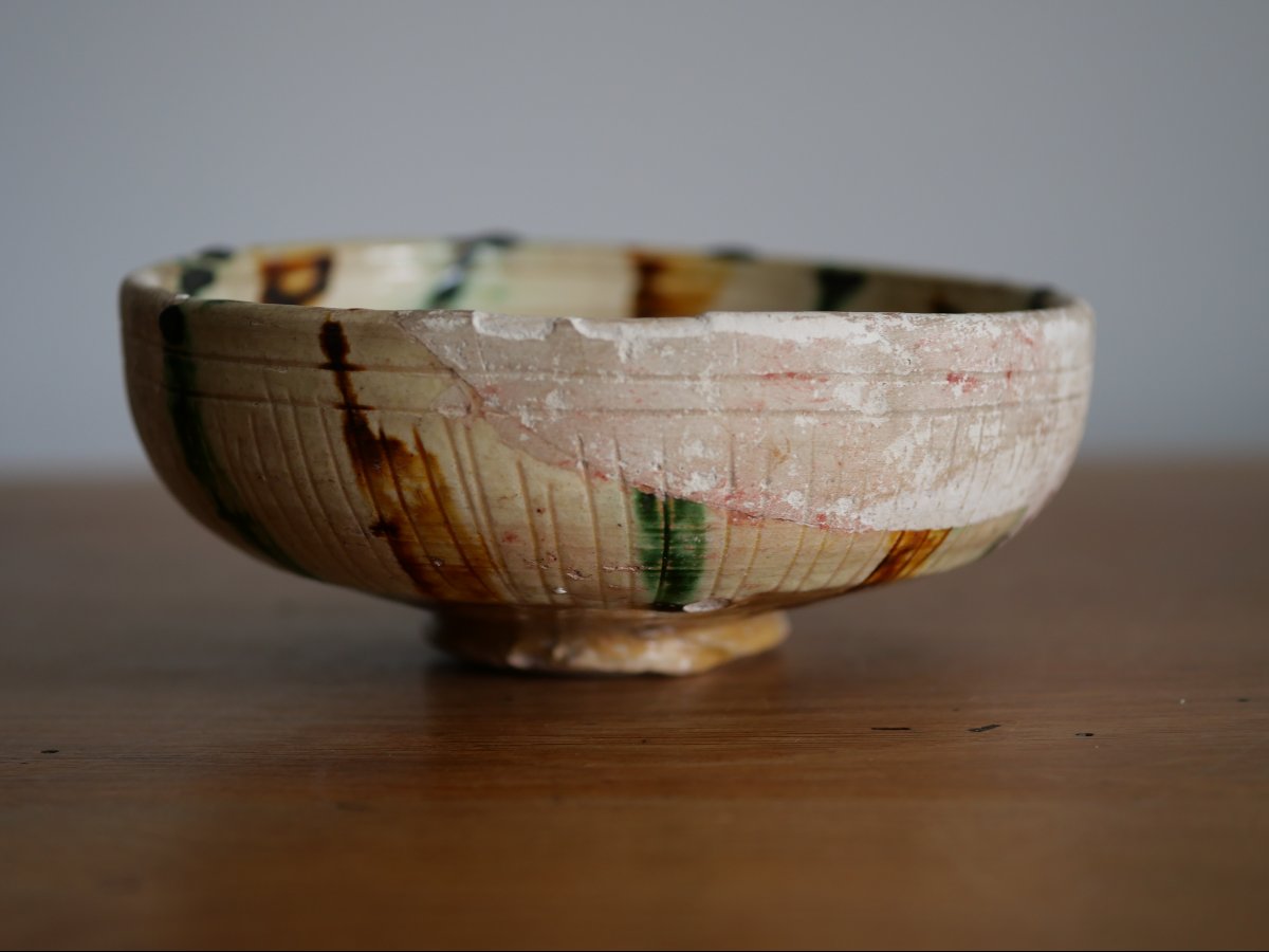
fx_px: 2200
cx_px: 634
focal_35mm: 60
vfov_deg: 24.4
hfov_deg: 32.2
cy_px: 476
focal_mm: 30
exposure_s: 1/60
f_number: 2.8
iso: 200
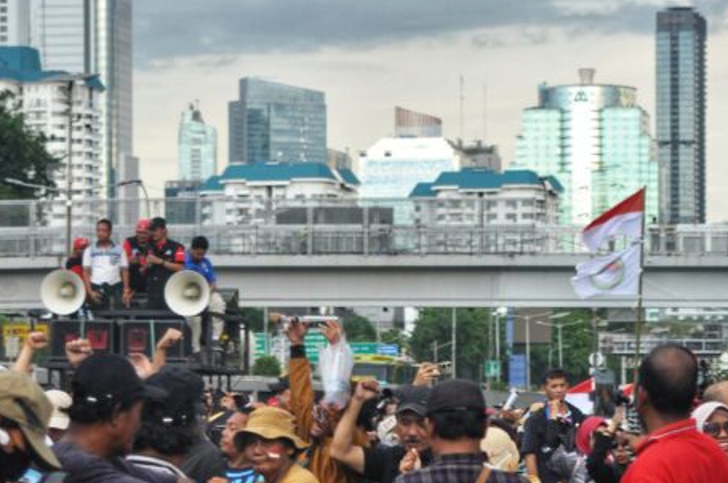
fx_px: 3170
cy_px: 390
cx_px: 443
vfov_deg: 8.7
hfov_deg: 13.1
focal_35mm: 157
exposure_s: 1/160
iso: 280
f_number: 4
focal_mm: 62
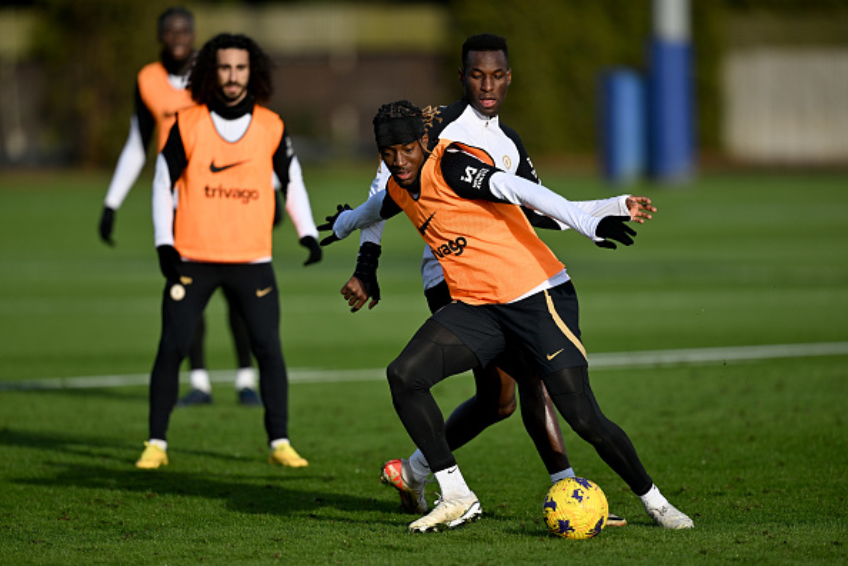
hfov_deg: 5.2
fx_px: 9421
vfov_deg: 3.4
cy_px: 283
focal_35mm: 400
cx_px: 424
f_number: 3.2
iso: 200
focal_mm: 400
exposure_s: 1/4000
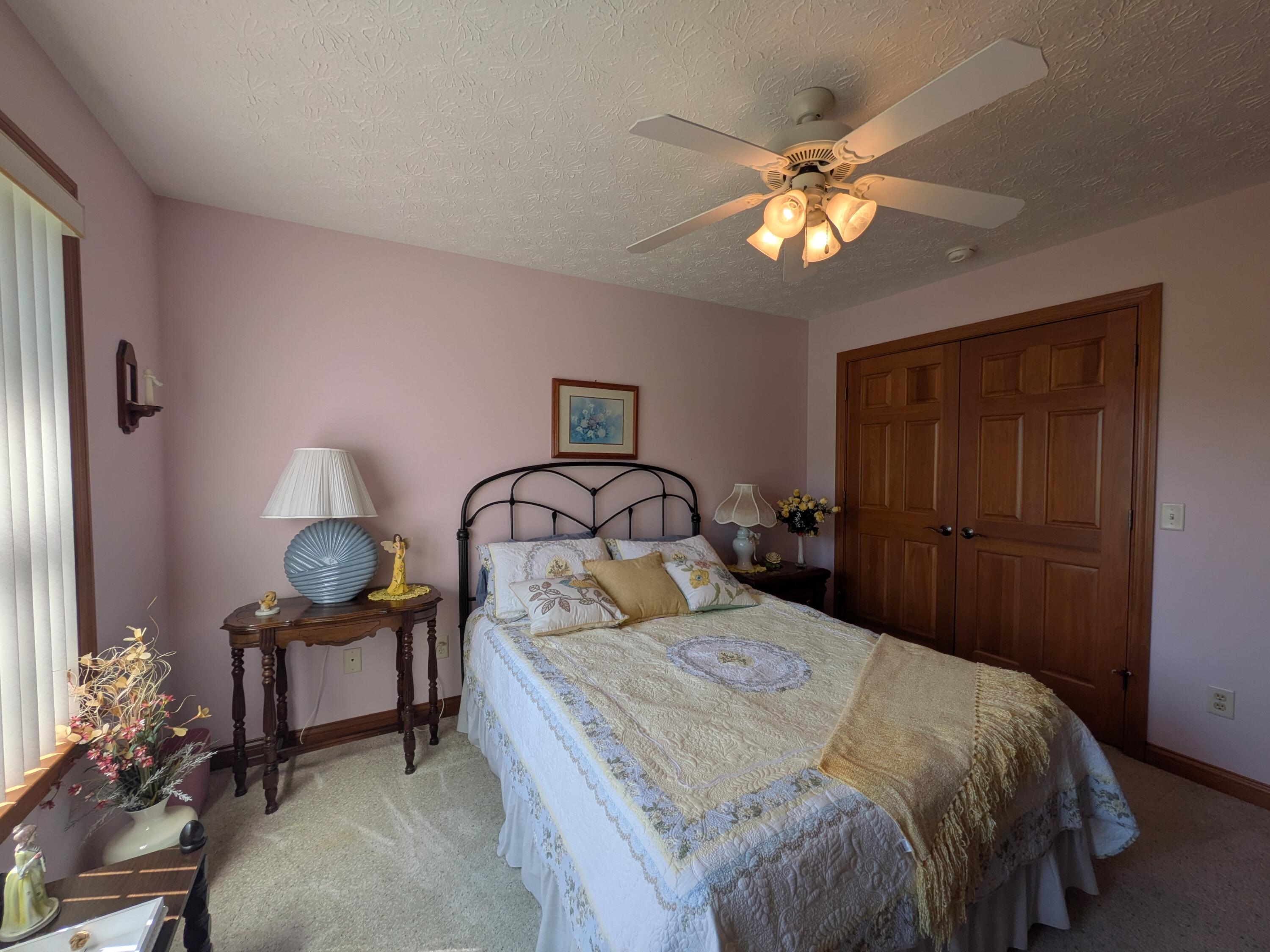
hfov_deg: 102.1
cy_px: 476
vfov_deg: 85.7
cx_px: 635
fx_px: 514
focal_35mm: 14
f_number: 2.2
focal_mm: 1.83
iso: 52
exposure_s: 1/261
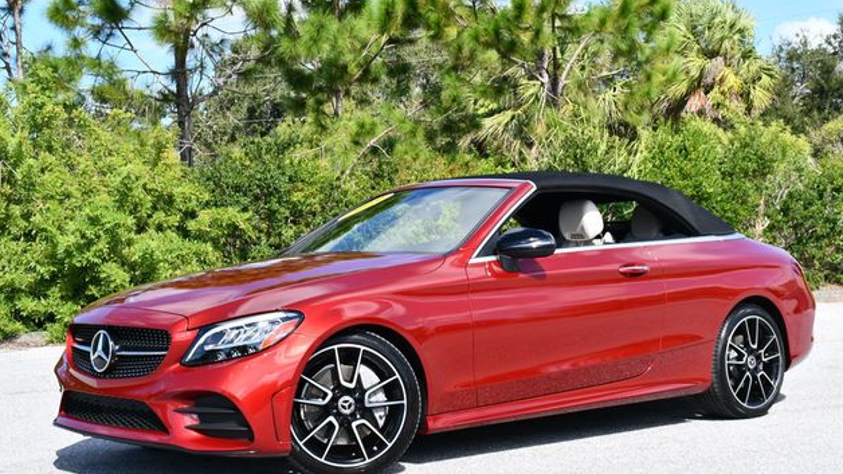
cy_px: 250
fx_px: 1386
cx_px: 424
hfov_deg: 33.8
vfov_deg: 19.4
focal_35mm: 62
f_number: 8
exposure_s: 1/250
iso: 160
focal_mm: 29
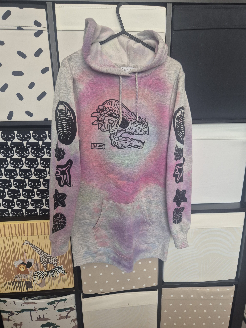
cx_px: 123
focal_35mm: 23
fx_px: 218
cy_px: 164
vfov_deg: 73.9
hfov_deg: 58.9
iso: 200
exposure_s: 1/100
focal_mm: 5.4
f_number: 1.8
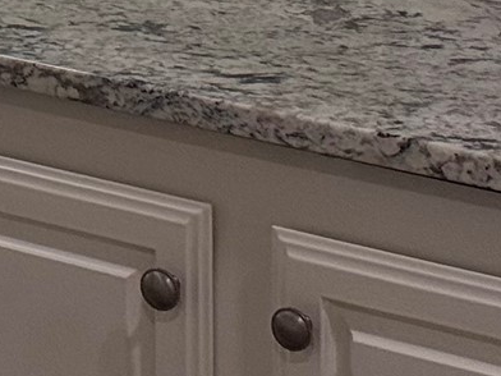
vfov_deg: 5.7
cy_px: -464
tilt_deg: -5.3
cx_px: -681
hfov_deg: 7.4
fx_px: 3633
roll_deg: +0.4
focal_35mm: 251
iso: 64
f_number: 1.78
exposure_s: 1/120
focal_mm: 6.76
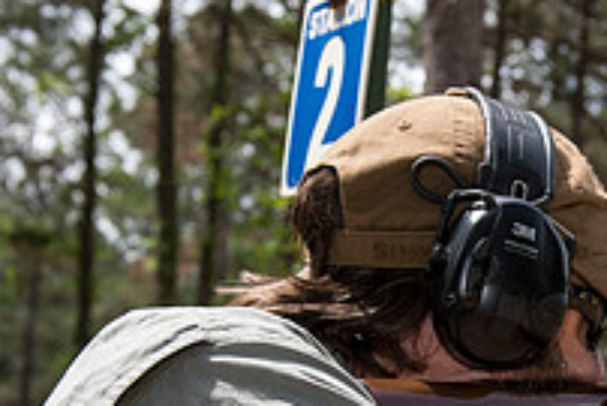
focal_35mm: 129
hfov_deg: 15.3
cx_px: 730
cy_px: 463
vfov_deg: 10.5
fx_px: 2177
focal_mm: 45
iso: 160
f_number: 7.1
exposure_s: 1/160
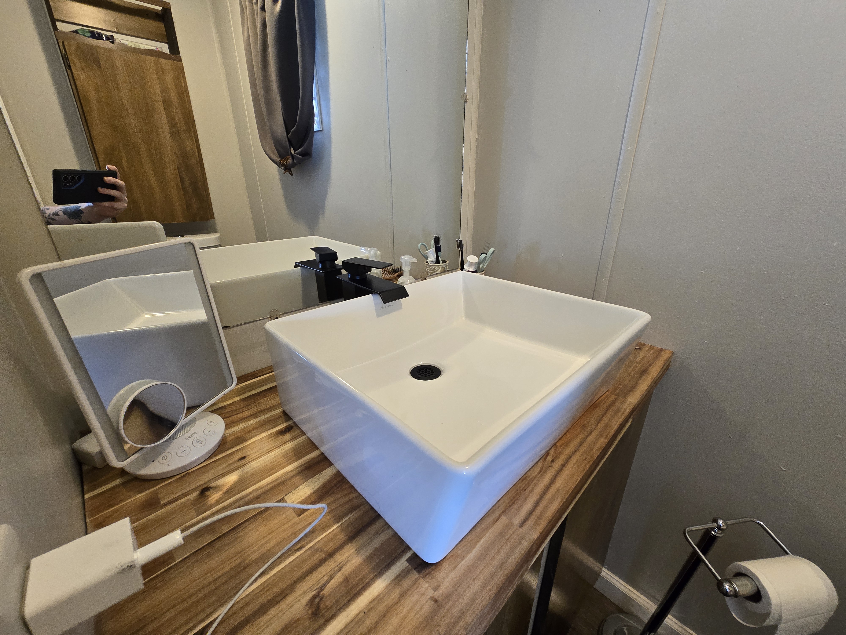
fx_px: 318
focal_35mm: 13
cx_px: 423
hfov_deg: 106.2
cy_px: 318
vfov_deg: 89.9
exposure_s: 1/60
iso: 320
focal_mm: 2.2
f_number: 2.2
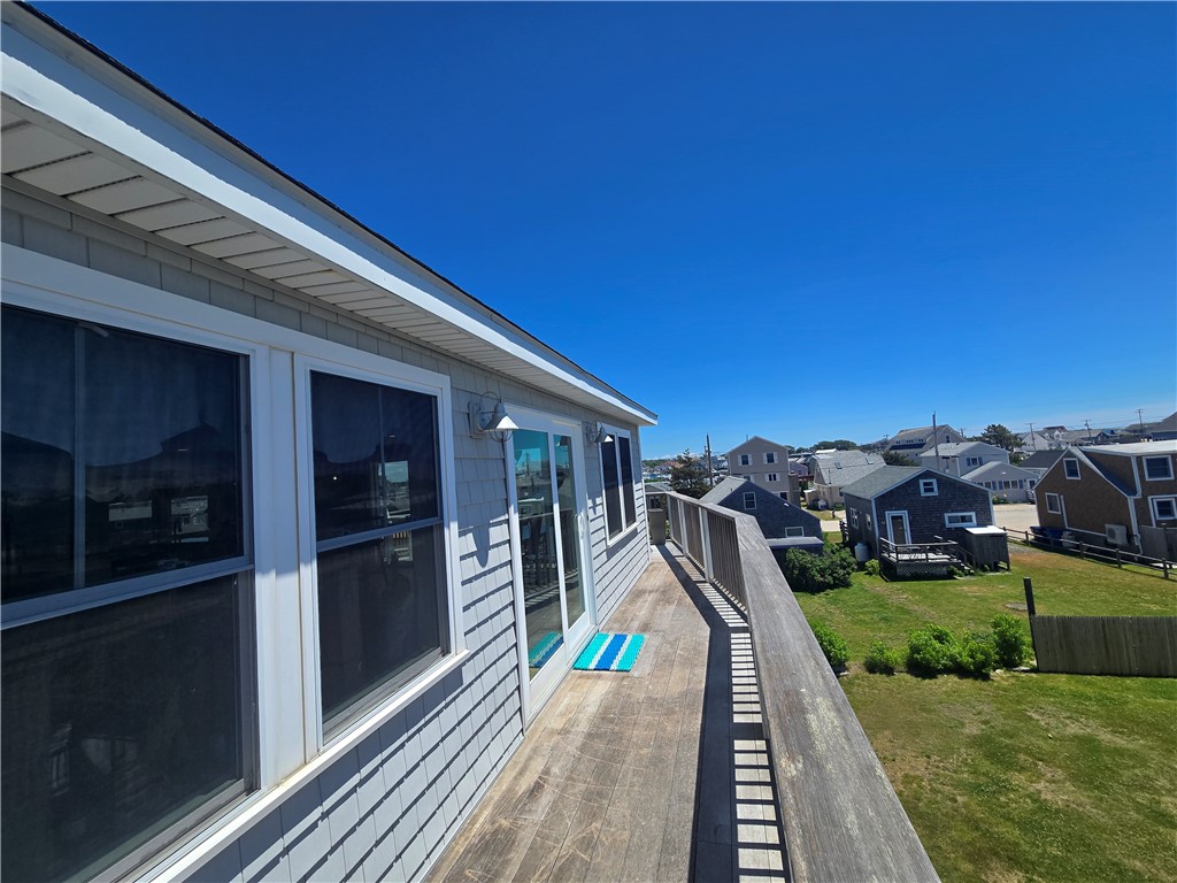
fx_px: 442
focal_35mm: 13
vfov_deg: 89.9
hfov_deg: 106.2
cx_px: 588
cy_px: 442
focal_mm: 2.2
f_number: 2.2
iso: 50
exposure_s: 1/2782
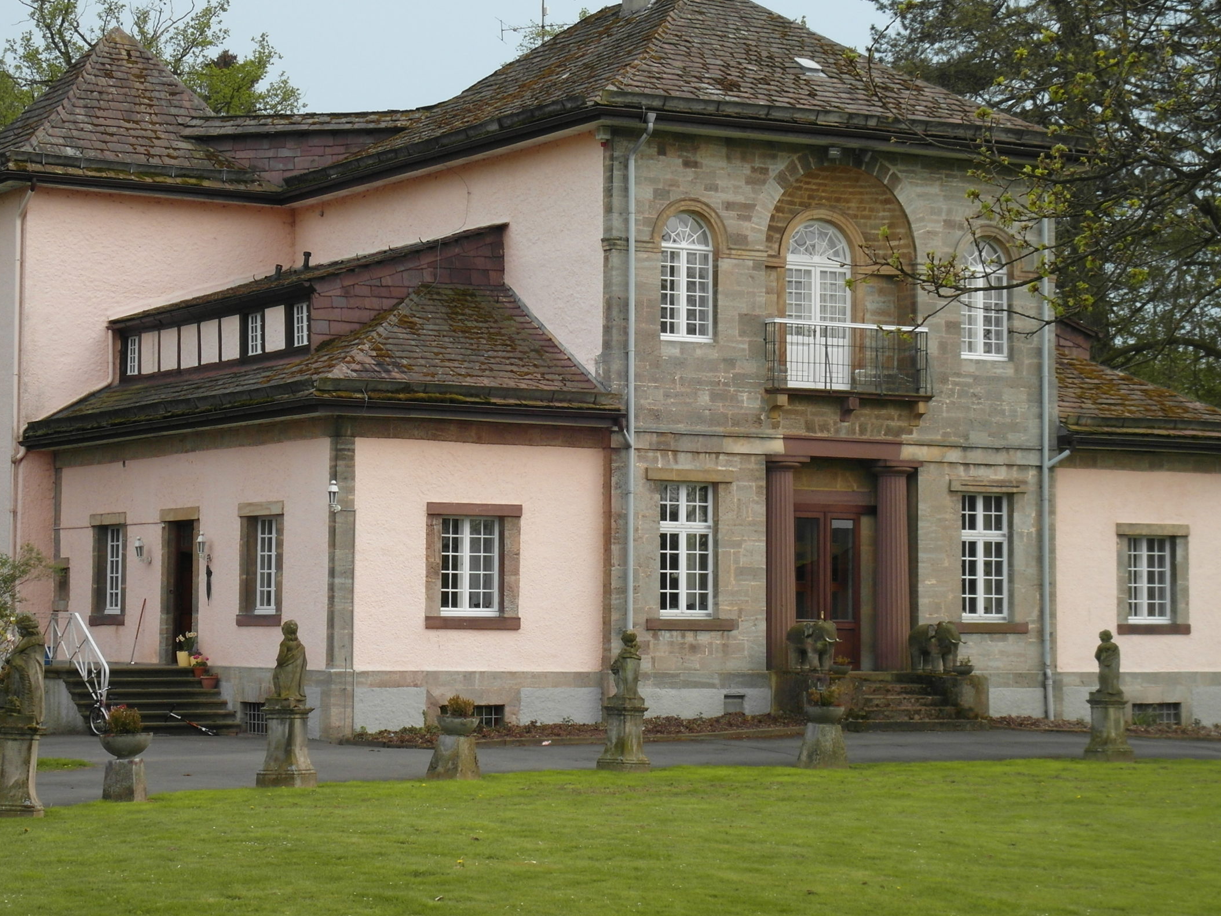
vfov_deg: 17.4
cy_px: 413
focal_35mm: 85
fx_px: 2998
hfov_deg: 23.0
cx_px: 607
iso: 100
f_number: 6.6
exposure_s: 1/90
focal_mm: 12.8
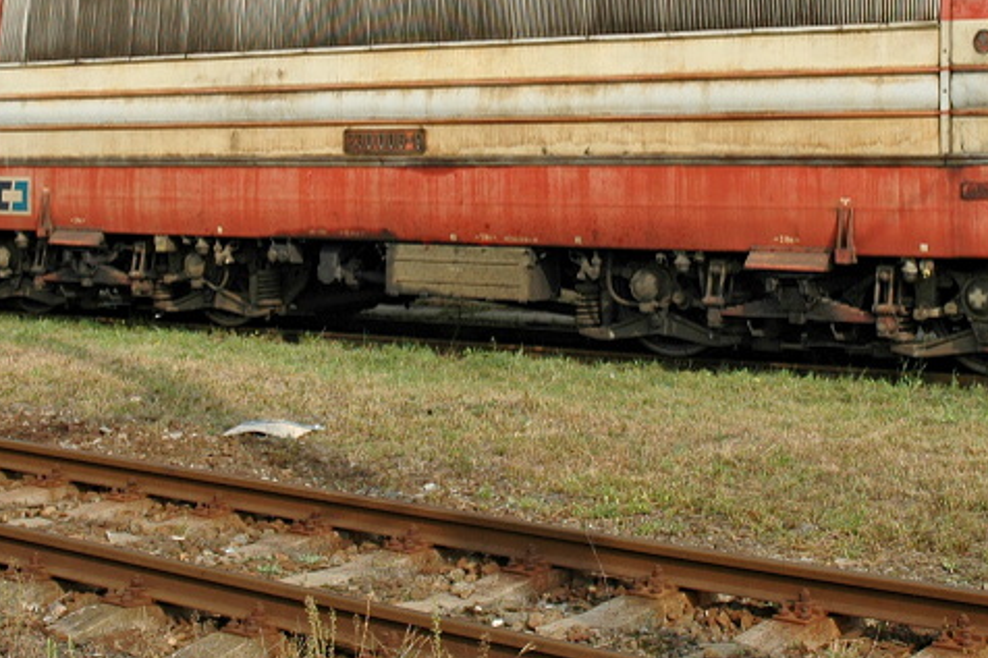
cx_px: 633
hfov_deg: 29.5
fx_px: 1865
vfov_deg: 19.7
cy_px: 92
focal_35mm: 68
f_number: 8
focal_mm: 22
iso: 200
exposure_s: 1/400
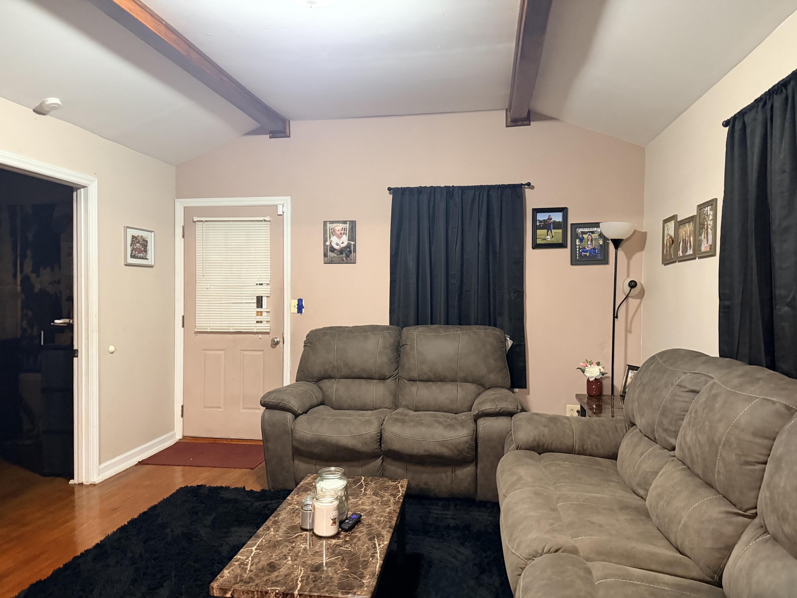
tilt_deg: -0.5
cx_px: 398
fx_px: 553
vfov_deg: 56.8
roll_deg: +0.2
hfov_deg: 71.6
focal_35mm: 24
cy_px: 299
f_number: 1.78
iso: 1000
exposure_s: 1/40
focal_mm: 6.76
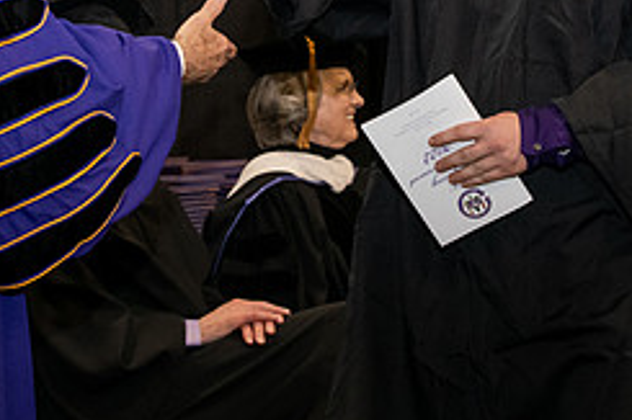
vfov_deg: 8.2
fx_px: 2912
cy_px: -63
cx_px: 330
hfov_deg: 12.4
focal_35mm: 166
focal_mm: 70
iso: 2500
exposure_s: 1/200
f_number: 5.6
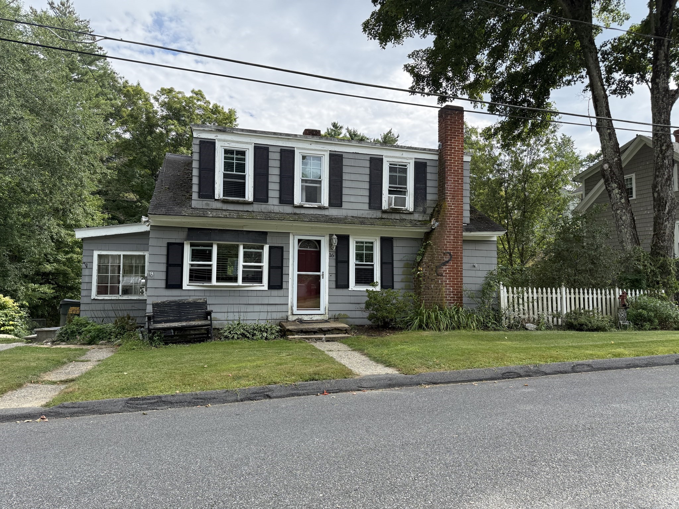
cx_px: 340
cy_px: 254
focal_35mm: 24
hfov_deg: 71.6
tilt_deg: +4.7
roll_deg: -0.1
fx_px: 471
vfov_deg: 56.8
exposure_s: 1/2232
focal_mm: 6.76
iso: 100
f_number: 1.78
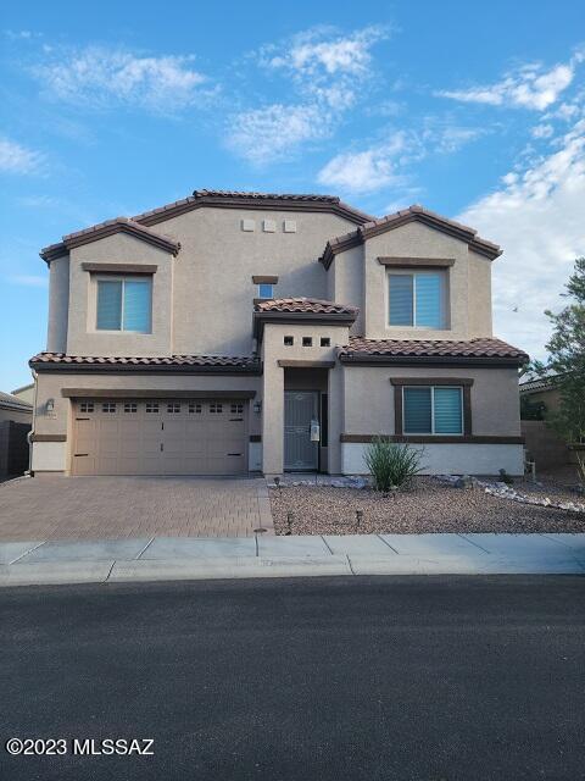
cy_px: 390
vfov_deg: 63.4
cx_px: 292
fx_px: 631
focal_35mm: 28
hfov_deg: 49.7
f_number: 2
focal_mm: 5.9
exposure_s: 1/331
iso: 25
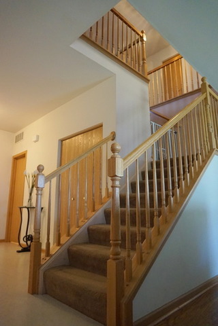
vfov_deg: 73.7
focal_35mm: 24
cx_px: 109
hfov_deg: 53.1
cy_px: 163
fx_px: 218
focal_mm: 16
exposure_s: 1/160
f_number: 3.5
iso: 3200
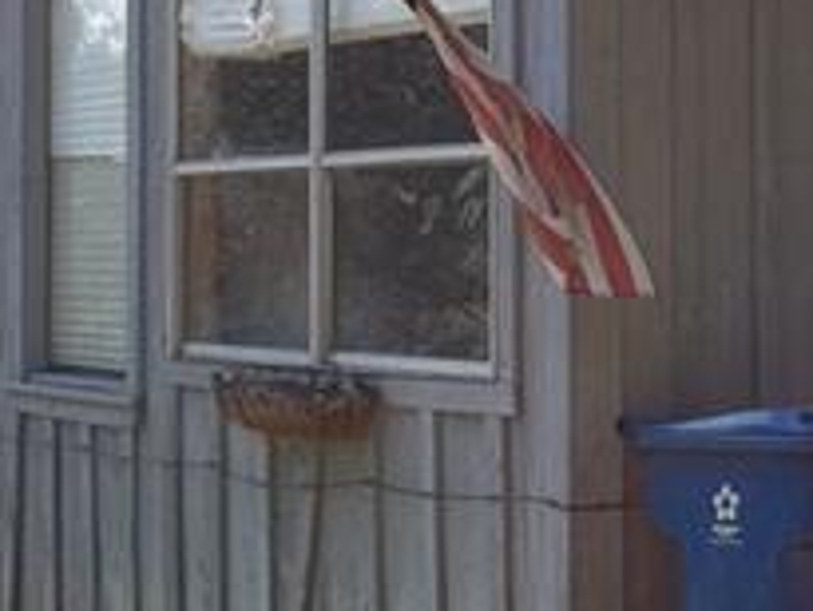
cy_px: 171
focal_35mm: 100
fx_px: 2350
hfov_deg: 19.6
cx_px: 369
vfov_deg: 14.8
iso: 64
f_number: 2.9
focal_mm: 5.7
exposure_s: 1/400
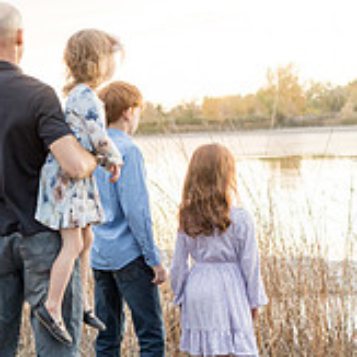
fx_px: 1237
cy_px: 207
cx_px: 13
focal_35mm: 106
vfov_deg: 16.4
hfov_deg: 16.1
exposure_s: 1/250
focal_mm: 35
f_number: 2.8
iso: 1250
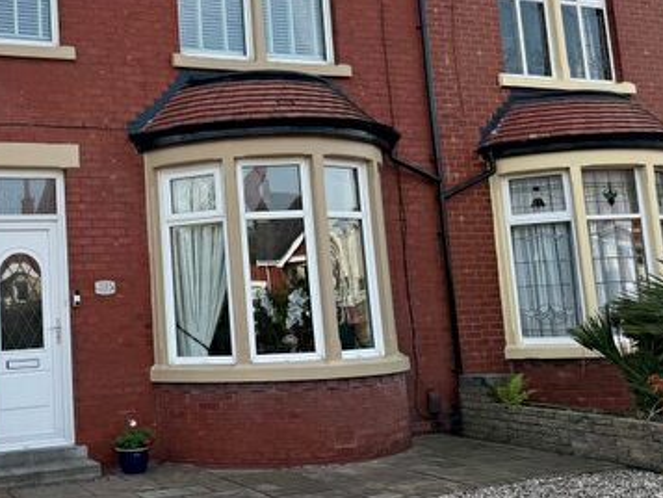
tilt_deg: +7.5
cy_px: 168
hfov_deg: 38.7
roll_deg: +3.0
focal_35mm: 47
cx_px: 121
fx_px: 900
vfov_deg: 30.7
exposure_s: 1/4975
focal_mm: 6.76
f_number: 1.78
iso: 100
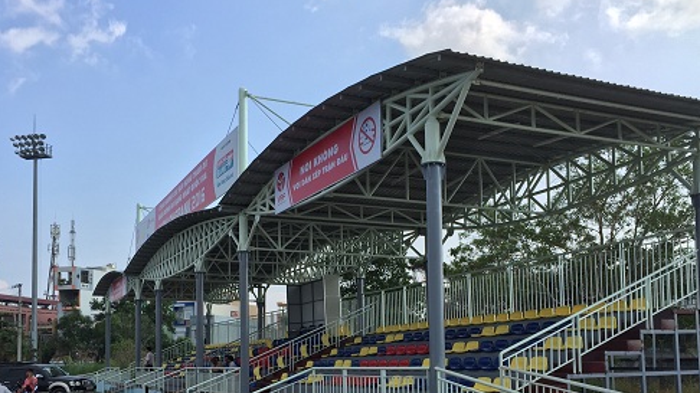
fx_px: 724
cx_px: 354
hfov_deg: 51.6
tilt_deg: +4.5
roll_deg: -1.0
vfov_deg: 29.8
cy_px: 310
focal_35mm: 39
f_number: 2.2
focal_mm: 4.15
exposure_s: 1/1464
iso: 32
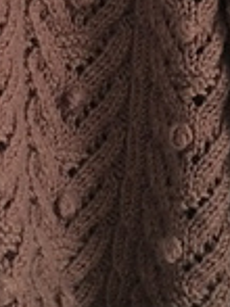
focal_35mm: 126
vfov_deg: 15.3
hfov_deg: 11.5
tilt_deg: -1.9
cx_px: -65
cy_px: -13
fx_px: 1118
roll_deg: +1.1
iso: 200
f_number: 2.2
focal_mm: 4.15
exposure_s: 1/30
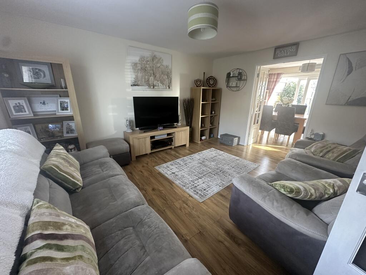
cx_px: 183
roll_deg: -1.1
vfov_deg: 85.7
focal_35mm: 14
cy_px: 138
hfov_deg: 102.1
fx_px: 148
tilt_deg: -16.5
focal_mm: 2.22
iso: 320
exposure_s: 1/98
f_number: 2.2
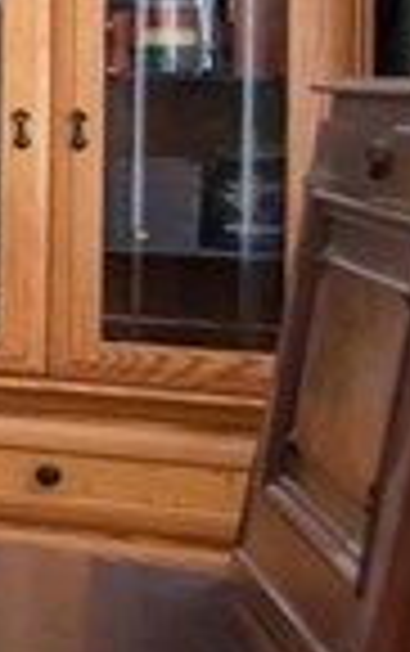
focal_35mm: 115
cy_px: -18
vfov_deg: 17.6
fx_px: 2050
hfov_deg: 5.8
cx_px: -1834
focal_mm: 16
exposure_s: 1/80
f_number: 4.5
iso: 800
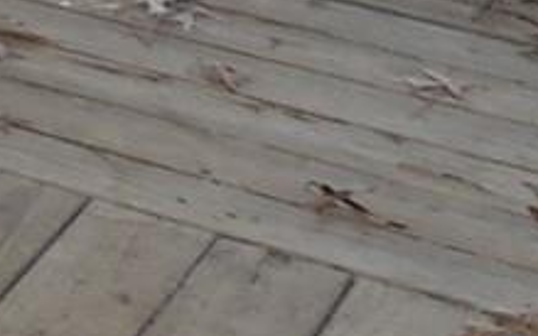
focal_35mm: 186
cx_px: -1218
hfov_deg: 8.7
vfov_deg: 6.5
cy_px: -667
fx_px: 2728
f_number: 3
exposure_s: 1/320
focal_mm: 4.3
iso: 100
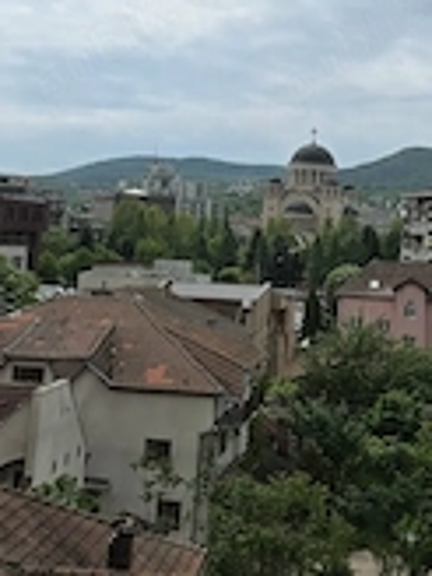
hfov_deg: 26.0
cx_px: 270
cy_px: 77
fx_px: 932
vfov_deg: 32.9
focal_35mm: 56
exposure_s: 1/1695
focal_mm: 6.3
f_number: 1.7
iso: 12
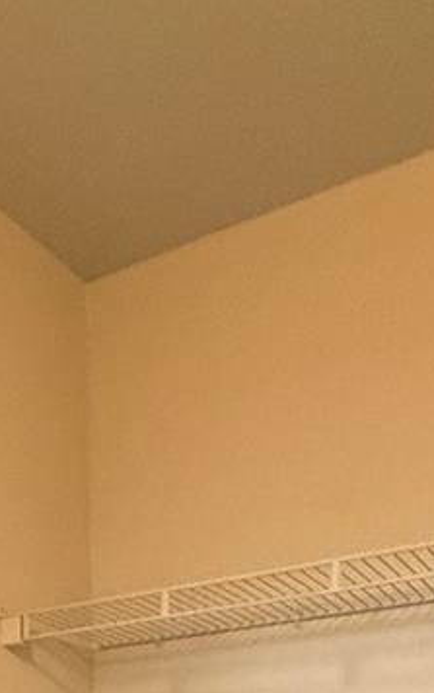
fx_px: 945
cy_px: 1090
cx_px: 121
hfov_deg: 25.6
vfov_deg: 26.3
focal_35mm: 50
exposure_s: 1/60
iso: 500
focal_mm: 2.22
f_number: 2.2
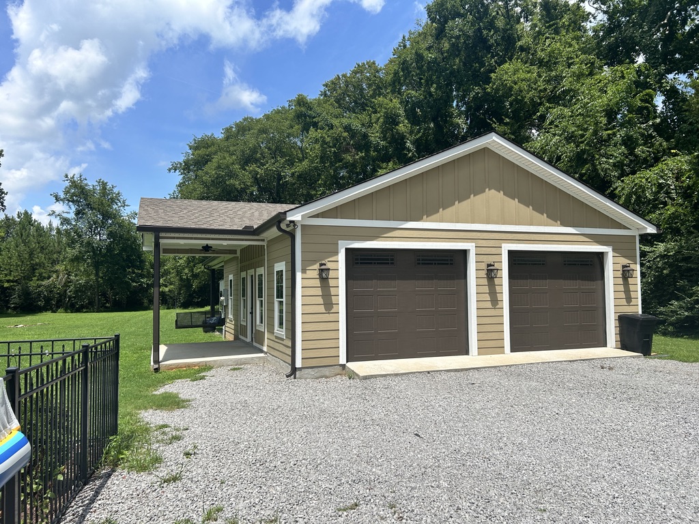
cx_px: 350
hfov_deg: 67.3
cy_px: 262
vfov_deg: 53.1
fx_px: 525
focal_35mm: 26
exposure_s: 1/4274
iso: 50
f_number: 1.5
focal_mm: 5.7
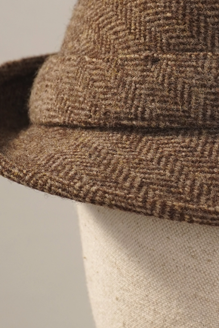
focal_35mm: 139
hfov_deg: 9.7
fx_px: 1269
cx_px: 261
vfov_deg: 14.7
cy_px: 120
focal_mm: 32
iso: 250
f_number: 7.1
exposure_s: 1/25
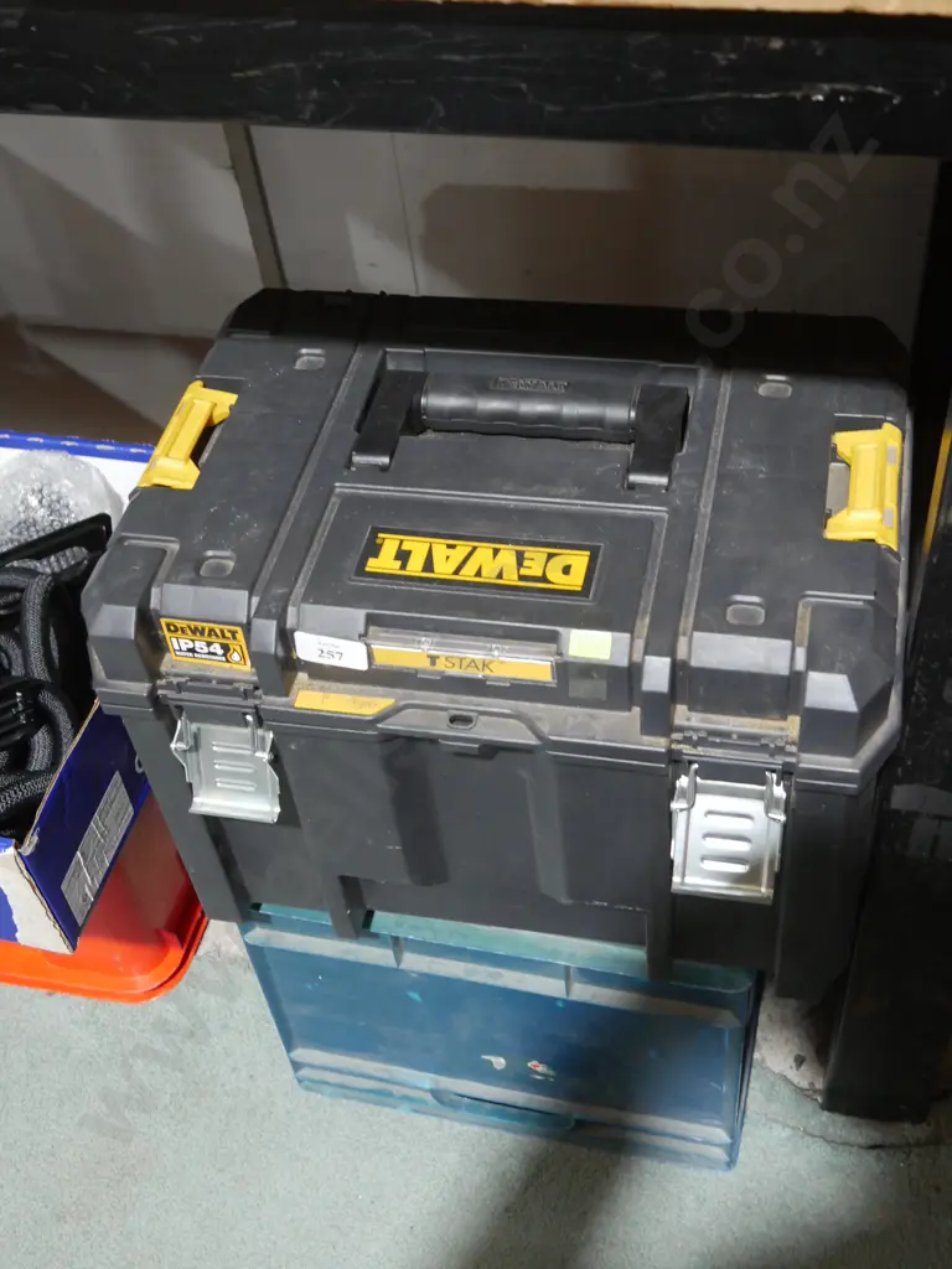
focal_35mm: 40
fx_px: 1467
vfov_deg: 46.8
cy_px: 634
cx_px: 476
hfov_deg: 36.0
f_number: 4.5
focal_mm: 20
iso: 1600
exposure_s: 1/60
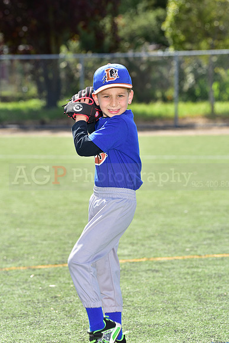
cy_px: 172
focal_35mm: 135
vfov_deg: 15.2
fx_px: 1287
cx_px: 114
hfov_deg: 10.2
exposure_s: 1/250
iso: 100
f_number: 5.6
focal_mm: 135
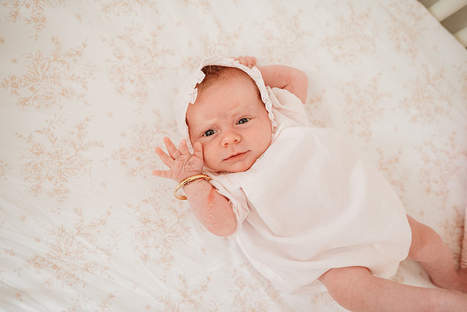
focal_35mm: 24
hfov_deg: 73.7
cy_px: 156
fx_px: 311
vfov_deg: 53.2
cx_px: 234
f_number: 2.8
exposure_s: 1/200
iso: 1600
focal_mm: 24
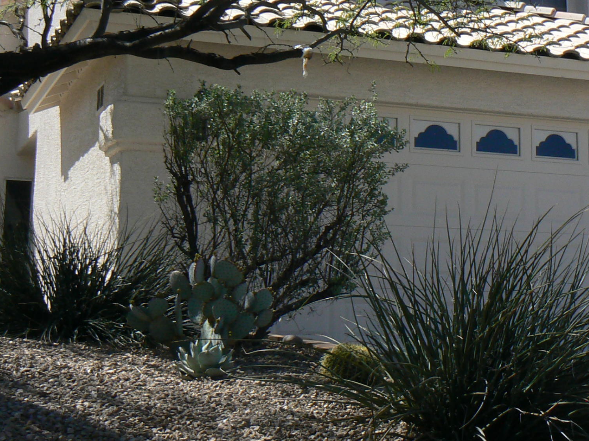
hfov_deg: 27.0
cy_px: 119
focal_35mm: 72
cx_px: 303
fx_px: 1225
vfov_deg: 20.3
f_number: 6.3
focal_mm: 6
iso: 80
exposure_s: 1/400
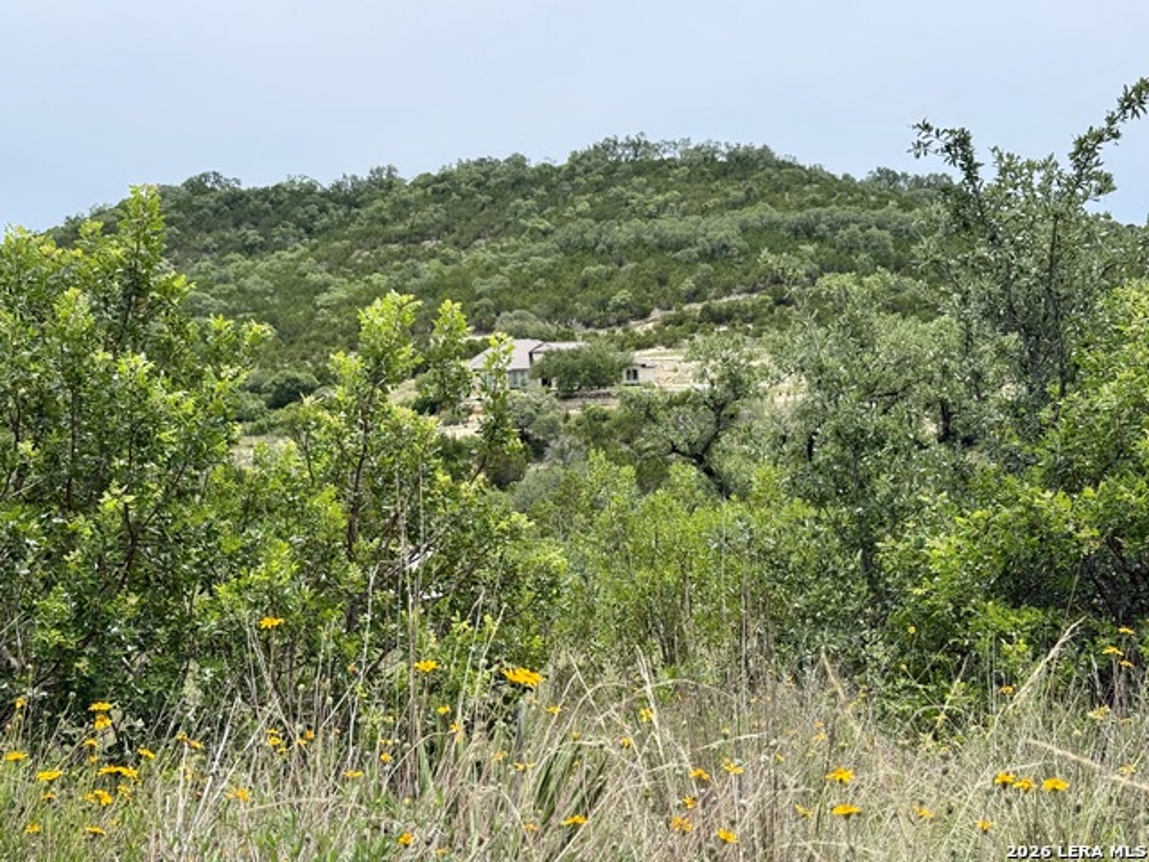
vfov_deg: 30.3
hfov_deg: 39.7
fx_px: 1593
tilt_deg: -1.5
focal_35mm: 48
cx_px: 574
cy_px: 431
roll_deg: +1.2
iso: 100
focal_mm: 6.76
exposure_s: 1/3704
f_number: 1.78
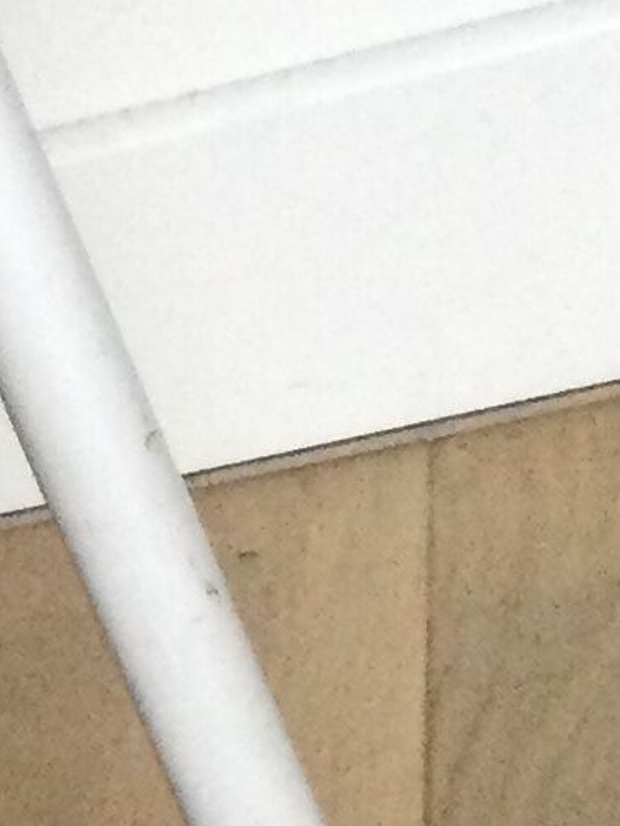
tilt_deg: -23.2
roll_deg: +22.3
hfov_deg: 6.8
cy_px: 1229
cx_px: -1045
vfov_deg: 9.4
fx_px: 4872
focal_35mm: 204
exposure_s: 1/33
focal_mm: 3.3
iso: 160
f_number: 2.4
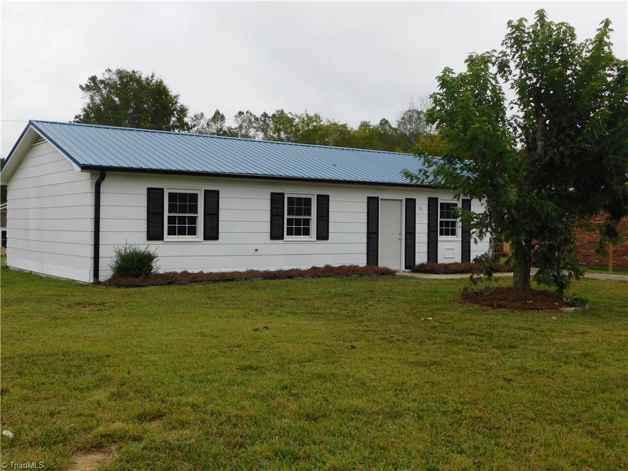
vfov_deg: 36.0
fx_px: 726
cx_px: 314
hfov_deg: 46.8
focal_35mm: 40
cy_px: 236
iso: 125
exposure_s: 1/400
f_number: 3.6
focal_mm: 7.1
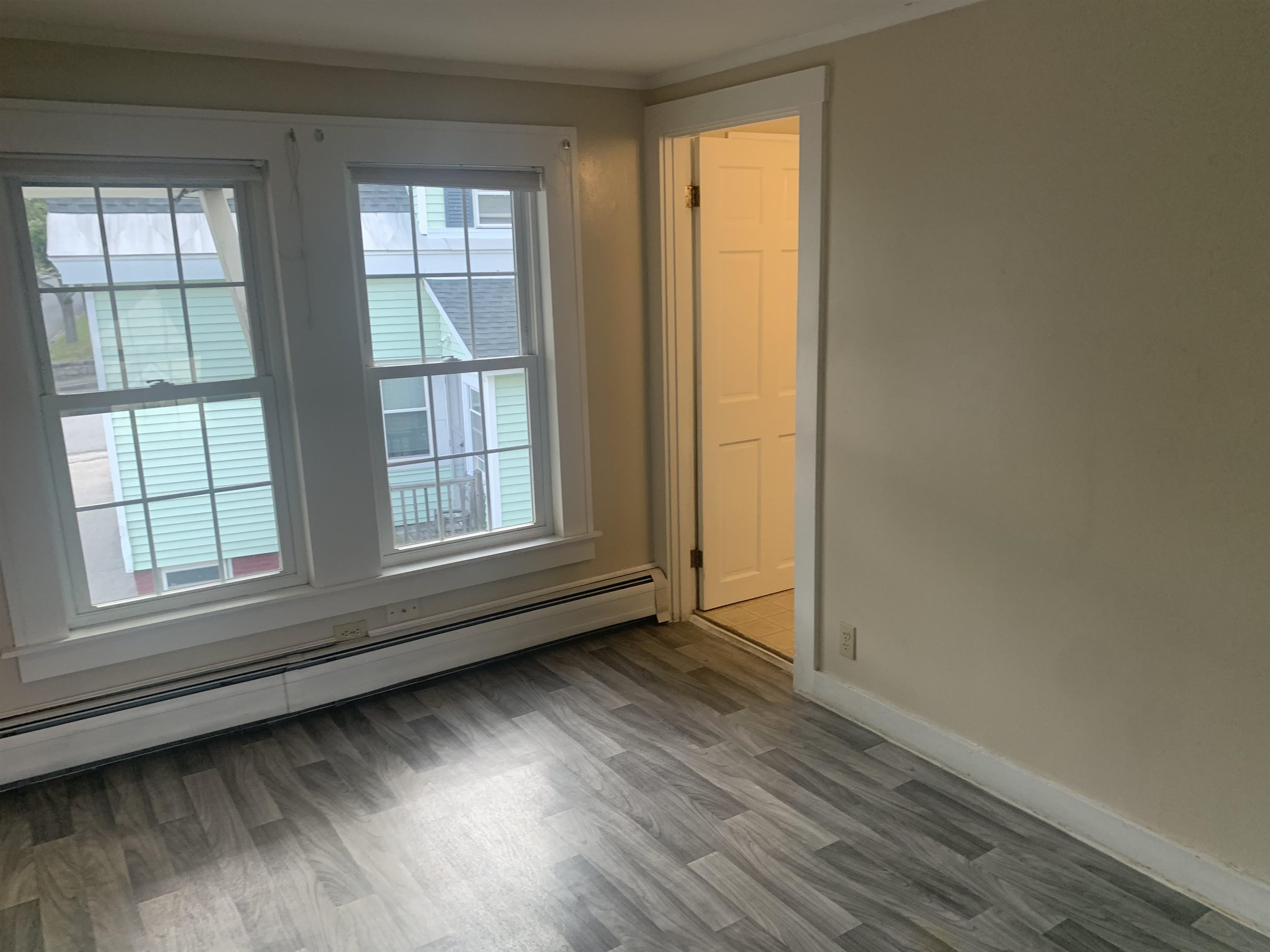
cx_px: 635
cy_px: 476
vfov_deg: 53.1
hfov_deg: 67.3
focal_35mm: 26
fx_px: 954
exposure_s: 1/60
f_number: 1.8
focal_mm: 4.25
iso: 100
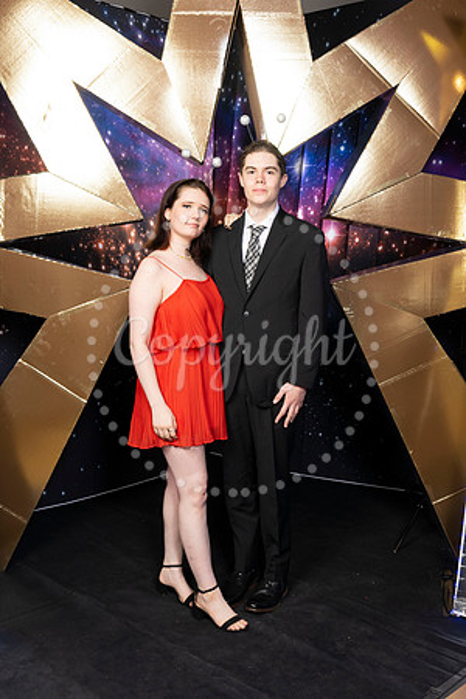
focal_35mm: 37
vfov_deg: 51.9
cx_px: 233
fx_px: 718
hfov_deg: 35.9
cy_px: 350
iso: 320
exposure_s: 1/125
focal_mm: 37
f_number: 9
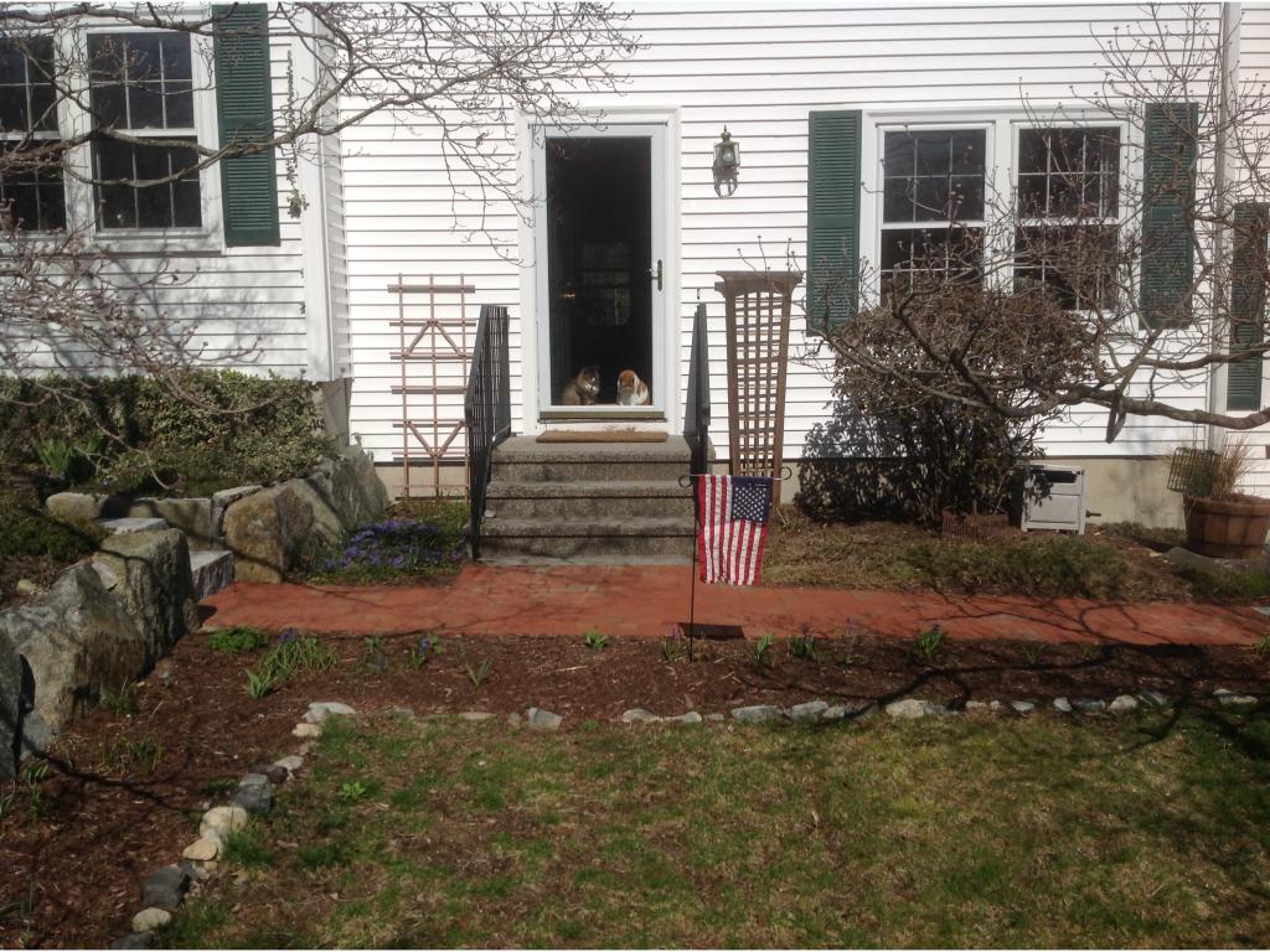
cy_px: 476
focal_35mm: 35
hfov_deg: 52.6
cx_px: 635
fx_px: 1284
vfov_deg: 40.7
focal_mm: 4.28
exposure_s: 1/5051
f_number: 2.4
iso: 50
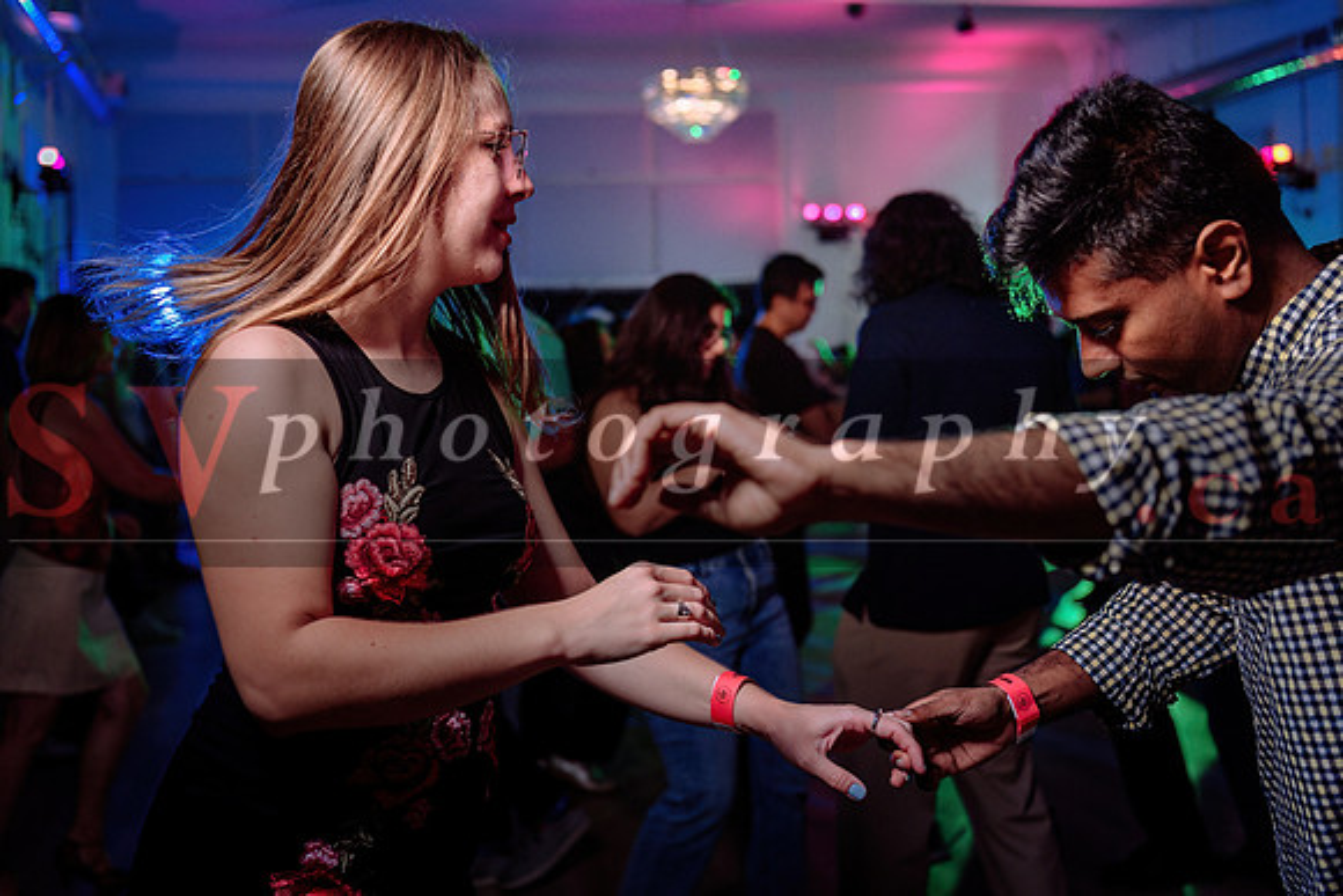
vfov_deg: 29.6
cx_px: 616
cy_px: 411
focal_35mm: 45
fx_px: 1696
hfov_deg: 43.2
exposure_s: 1/50
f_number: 3.2
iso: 800
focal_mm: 42
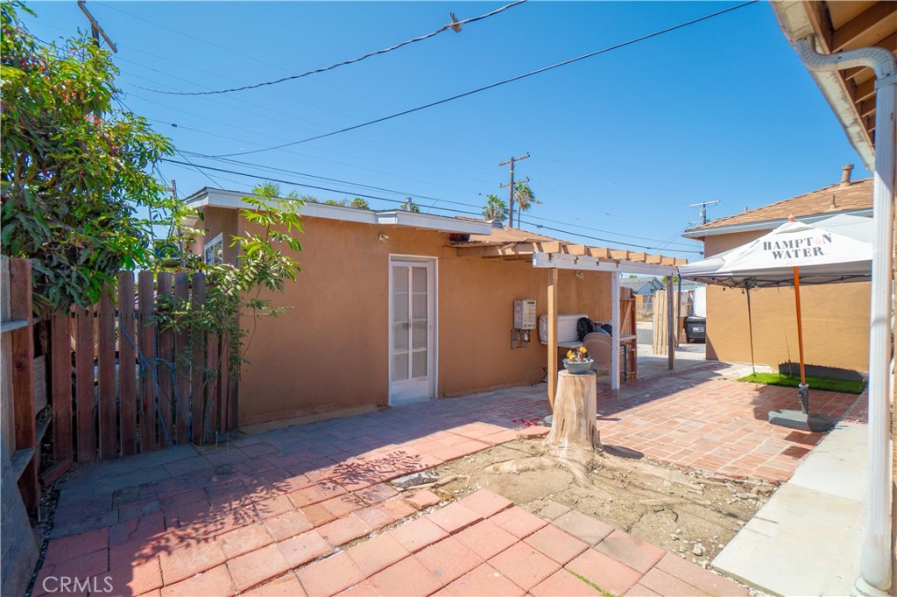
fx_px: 374
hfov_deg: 100.4
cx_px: 448
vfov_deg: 77.3
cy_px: 298
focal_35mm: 15
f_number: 7.1
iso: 100
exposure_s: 1/320
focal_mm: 10
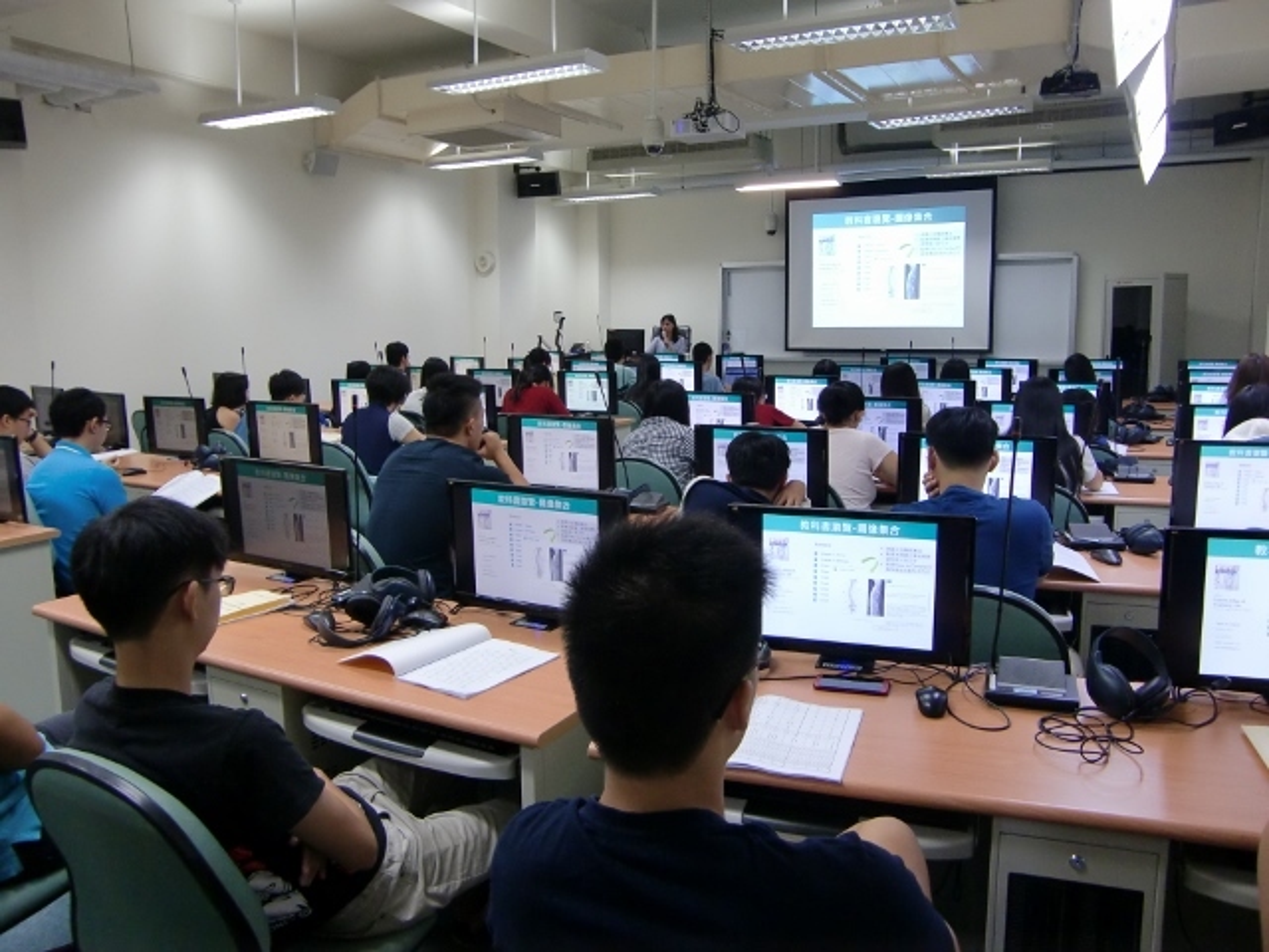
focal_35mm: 28
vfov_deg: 49.7
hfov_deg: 63.4
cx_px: 634
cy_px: 476
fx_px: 1026
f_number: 2.6
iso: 200
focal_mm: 4.9
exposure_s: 1/60
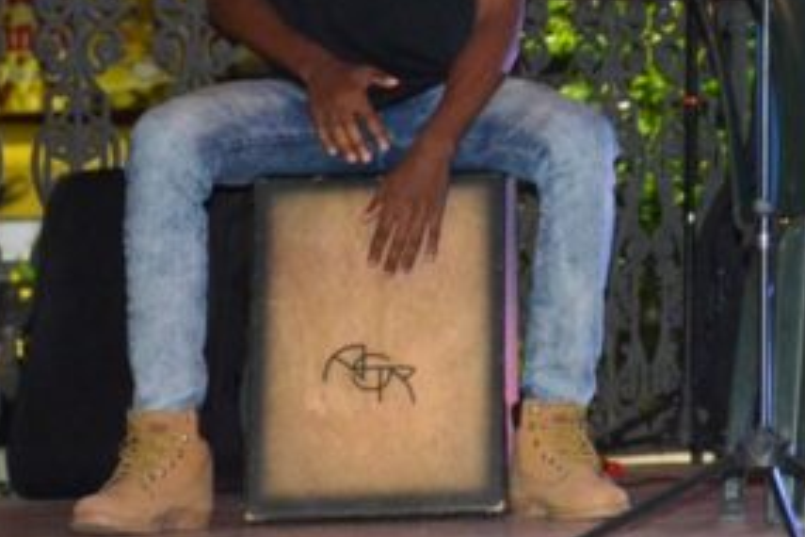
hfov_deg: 6.7
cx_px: 1000
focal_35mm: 303
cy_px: -155
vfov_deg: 4.5
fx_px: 6783
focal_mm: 75
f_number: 7.1
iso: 3200
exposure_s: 1/60
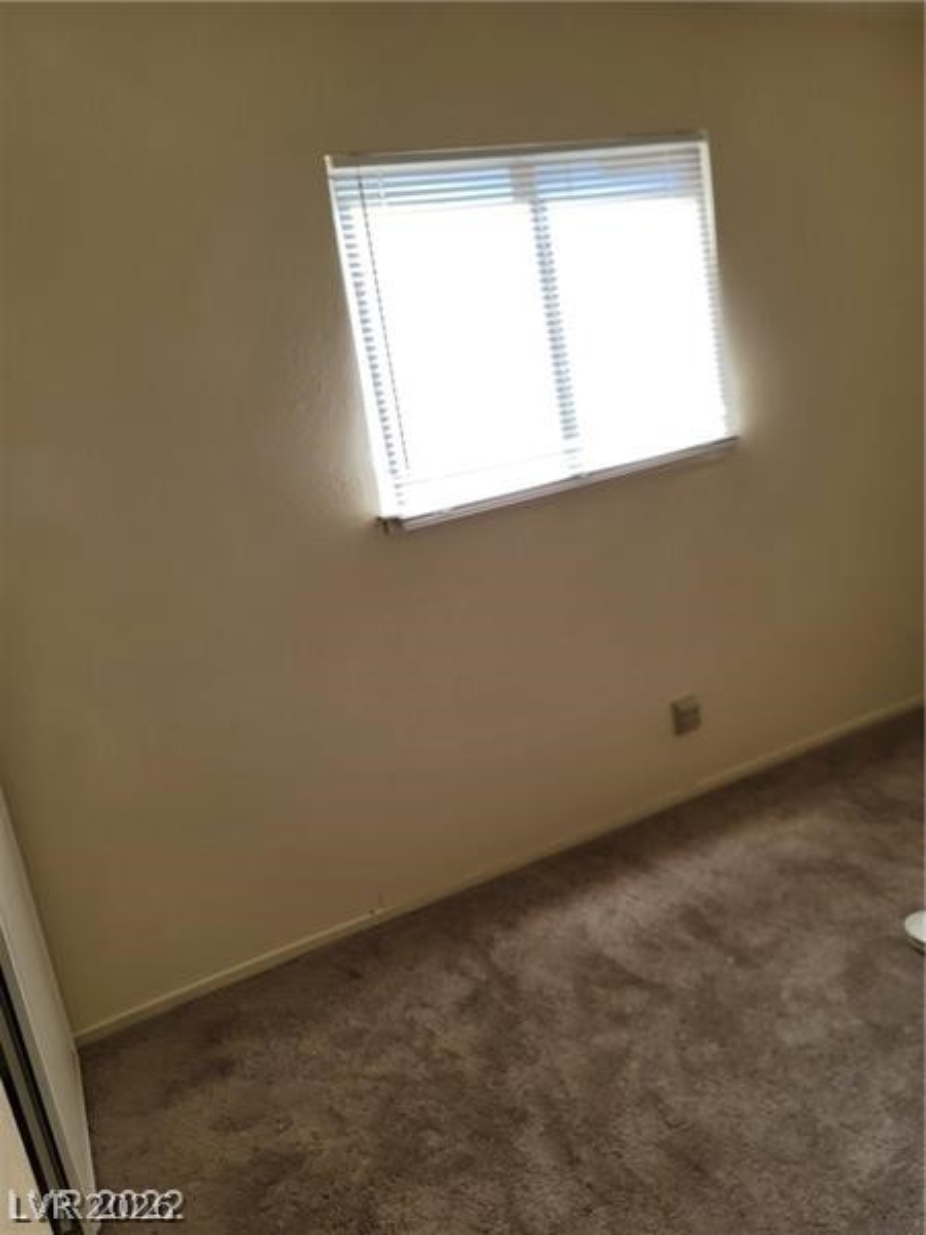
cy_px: 618
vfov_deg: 69.4
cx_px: 463
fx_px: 892
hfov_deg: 54.9
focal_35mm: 25
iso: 25
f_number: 1.8
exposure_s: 1/120
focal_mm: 7
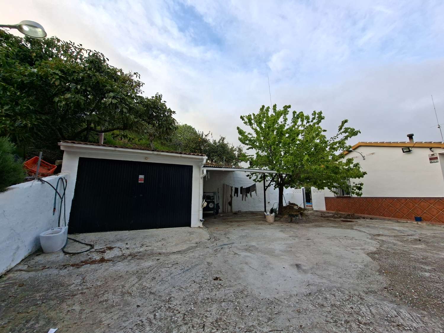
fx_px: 167
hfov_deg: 106.2
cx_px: 222
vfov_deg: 89.9
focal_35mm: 13
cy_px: 166
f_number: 2.2
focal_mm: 1.74
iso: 40
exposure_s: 1/279
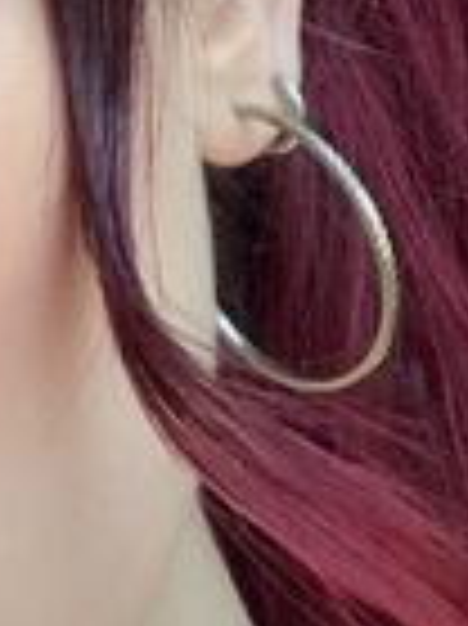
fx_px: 3322
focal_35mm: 184
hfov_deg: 7.9
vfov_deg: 10.7
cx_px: -234
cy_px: 527
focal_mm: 2.87
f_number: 2.2
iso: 125
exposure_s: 1/60
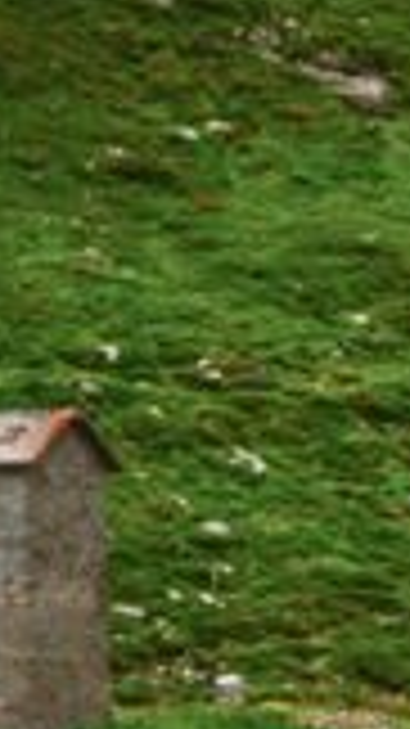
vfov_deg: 4.3
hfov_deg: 2.4
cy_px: 608
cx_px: 241
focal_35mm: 497
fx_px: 9616
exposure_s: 1/1250
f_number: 5
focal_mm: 100
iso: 125
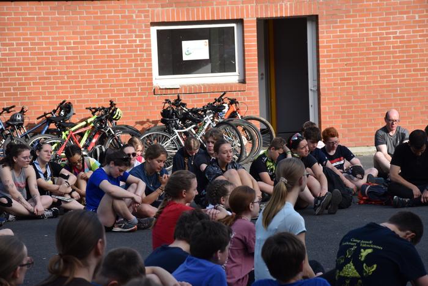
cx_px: 214
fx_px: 1605
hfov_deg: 15.2
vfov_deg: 10.2
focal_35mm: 135
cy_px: 143
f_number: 8
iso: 200
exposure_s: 1/250
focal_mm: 90
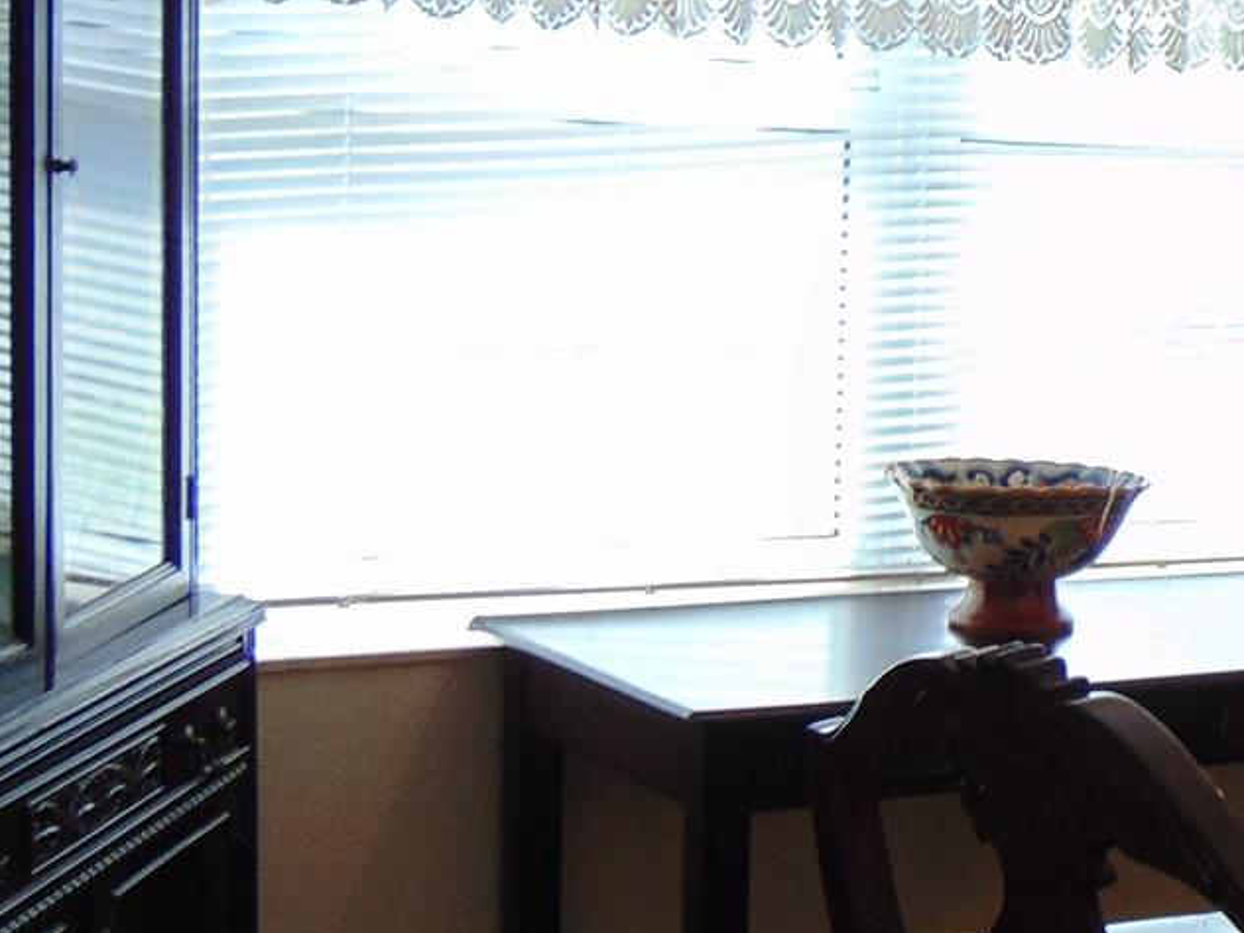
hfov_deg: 22.4
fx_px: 2911
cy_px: 470
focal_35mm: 81
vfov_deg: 18.2
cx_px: 1449
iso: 80
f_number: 3
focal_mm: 4.5
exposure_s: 1/40
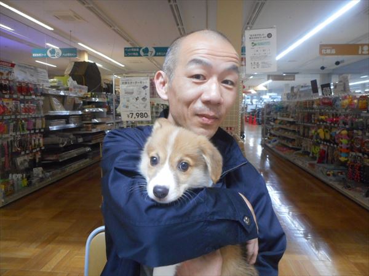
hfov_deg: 69.4
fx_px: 266
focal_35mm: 25
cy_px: 138
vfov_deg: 54.9
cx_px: 184
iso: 400
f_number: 3.7
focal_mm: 4.5
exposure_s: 1/10
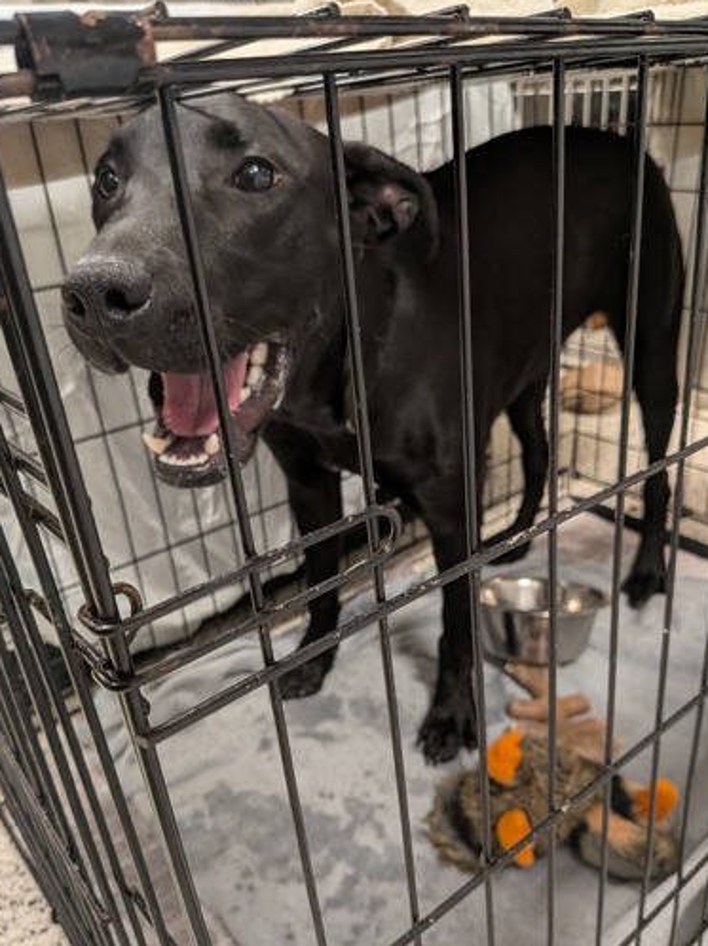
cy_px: 507
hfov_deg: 51.3
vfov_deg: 65.3
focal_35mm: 27
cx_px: 340
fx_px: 737
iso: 522
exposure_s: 1/120
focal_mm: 4.53
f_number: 1.7
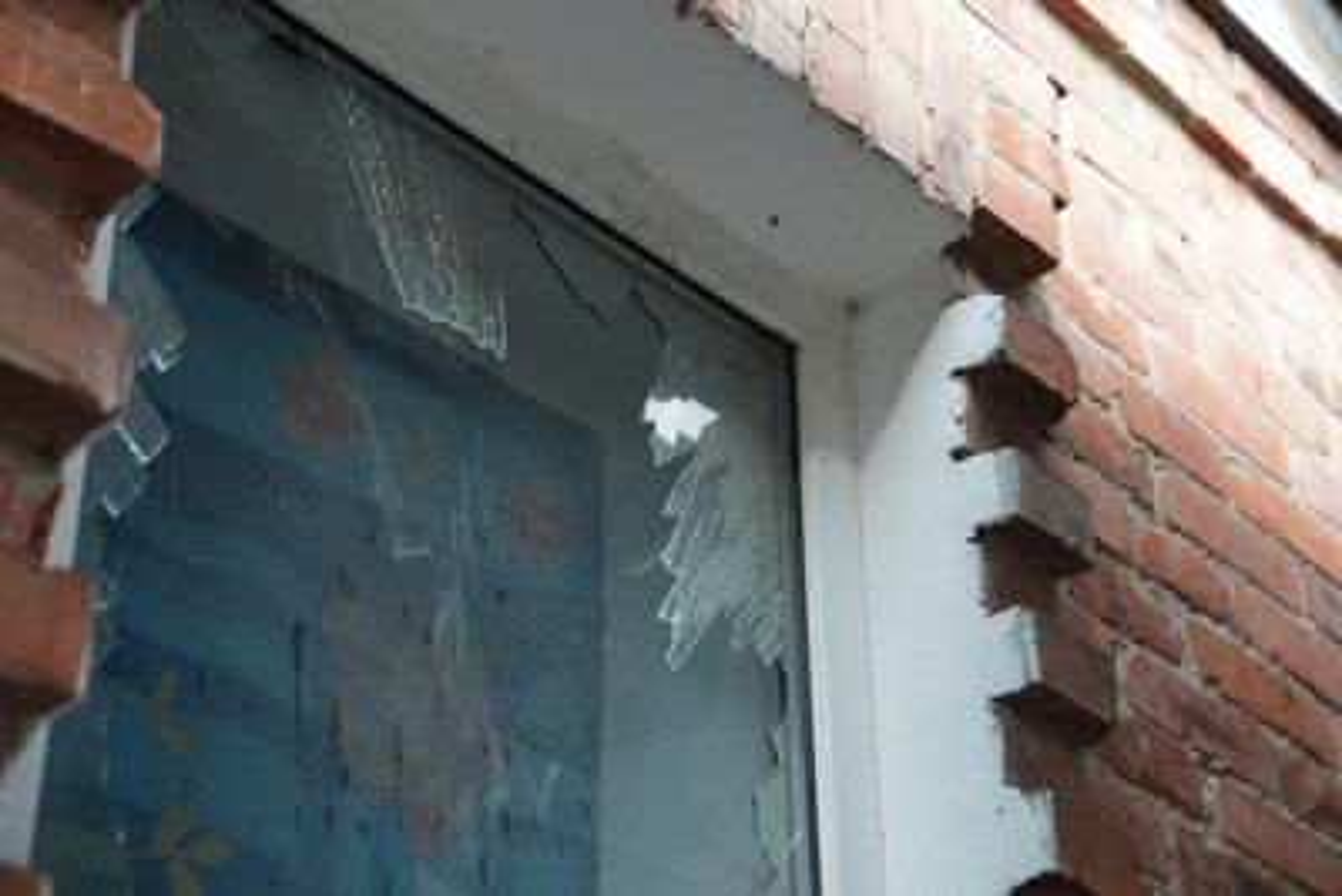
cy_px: 448
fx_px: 2610
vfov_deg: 19.5
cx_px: 671
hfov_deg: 28.8
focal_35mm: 70
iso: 500
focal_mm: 70
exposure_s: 1/100
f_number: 4.5
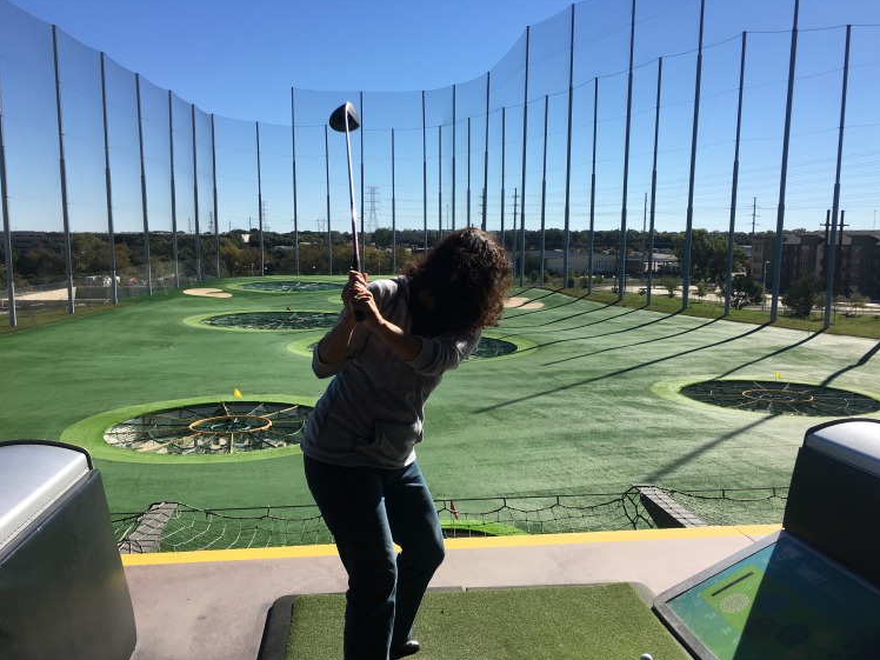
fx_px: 788
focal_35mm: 31
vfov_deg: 45.4
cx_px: 451
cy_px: 348
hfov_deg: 58.3
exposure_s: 1/1748
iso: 25
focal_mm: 4.15
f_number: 2.2
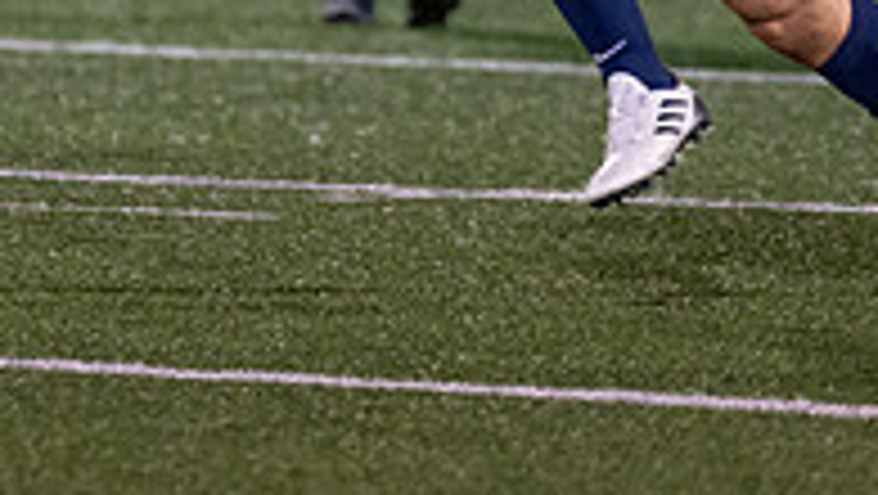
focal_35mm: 964
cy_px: -224
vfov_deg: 1.3
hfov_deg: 2.2
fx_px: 22458
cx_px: 391
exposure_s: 1/1000
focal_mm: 200
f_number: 2.8
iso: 2500
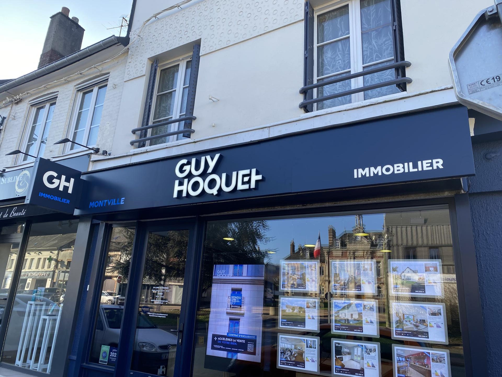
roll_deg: -3.5
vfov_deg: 53.1
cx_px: 251
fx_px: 377
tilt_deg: +18.3
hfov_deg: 67.3
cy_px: 188
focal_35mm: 26
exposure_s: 1/431
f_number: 1.8
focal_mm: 4.25
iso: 32
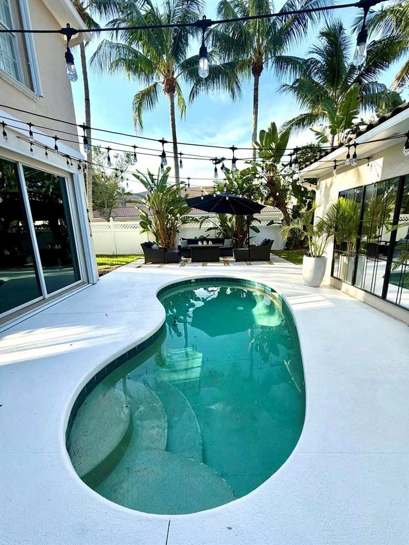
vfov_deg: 102.1
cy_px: 272
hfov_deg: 85.7
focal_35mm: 14
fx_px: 220
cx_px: 204
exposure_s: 1/970
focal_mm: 2.22
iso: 64
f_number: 2.2
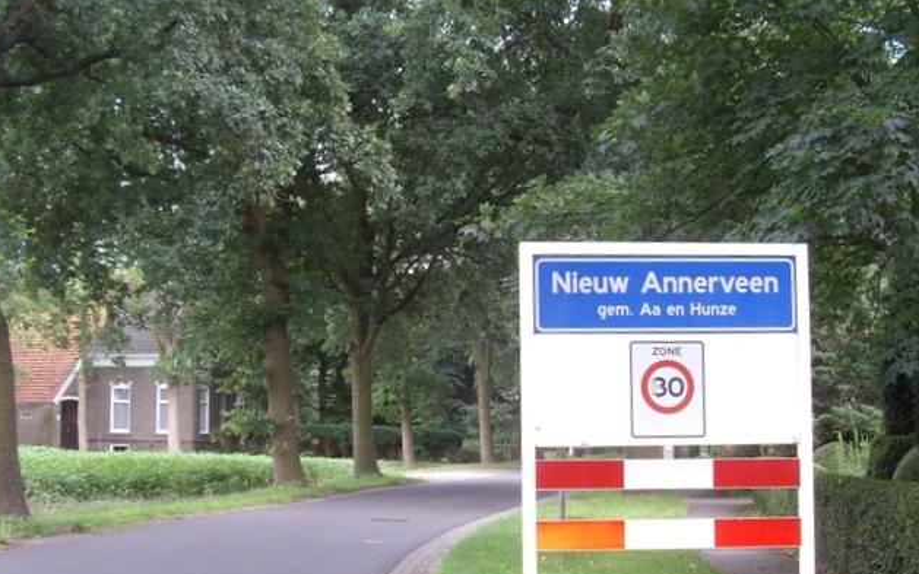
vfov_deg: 31.2
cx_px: 453
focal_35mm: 41
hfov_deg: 48.2
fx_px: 1027
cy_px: 315
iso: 100
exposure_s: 1/50
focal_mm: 7.9
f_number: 2.8
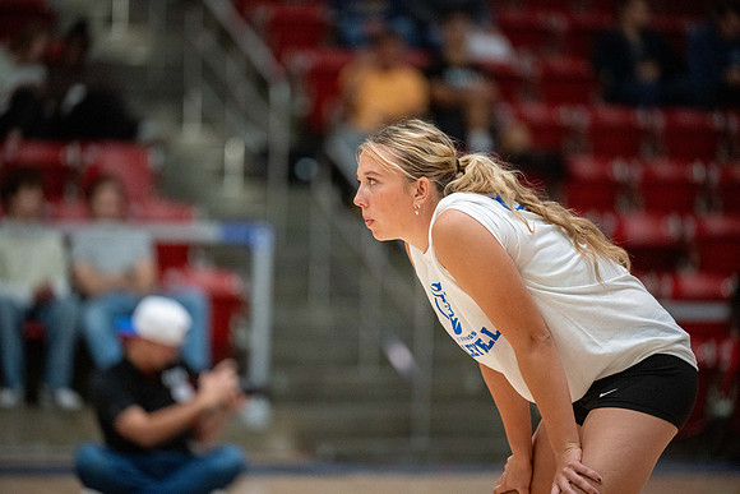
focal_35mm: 200
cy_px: 247
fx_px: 4112
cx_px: 370
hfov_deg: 10.3
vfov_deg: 6.9
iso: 5000
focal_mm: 200
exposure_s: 1/500
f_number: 2.8
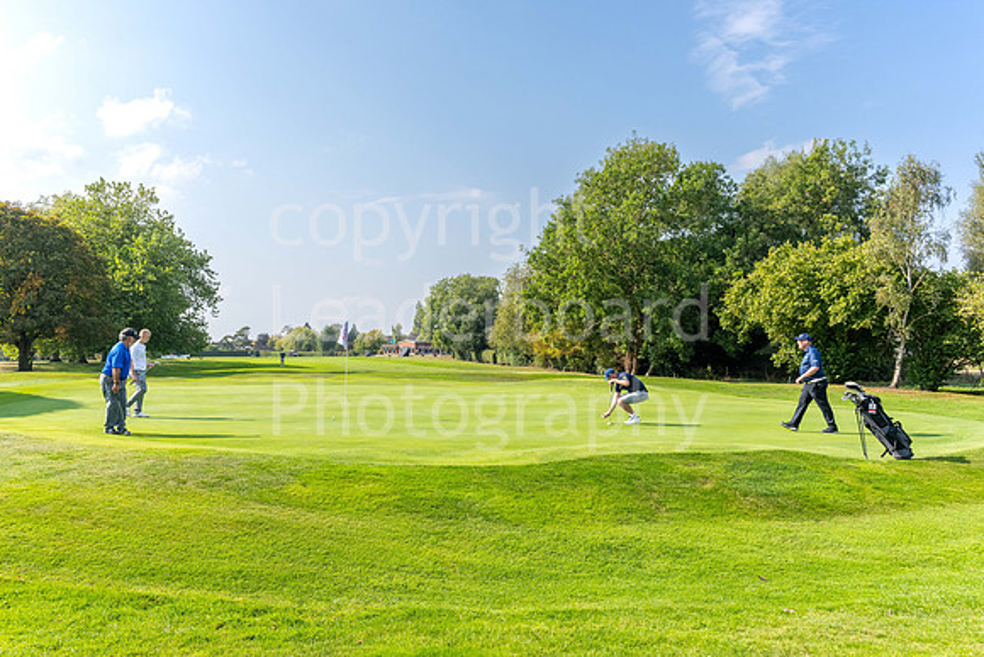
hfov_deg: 62.1
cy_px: 301
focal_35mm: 30
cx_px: 450
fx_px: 815
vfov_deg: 43.8
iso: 250
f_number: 8
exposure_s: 1/640
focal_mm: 27.5
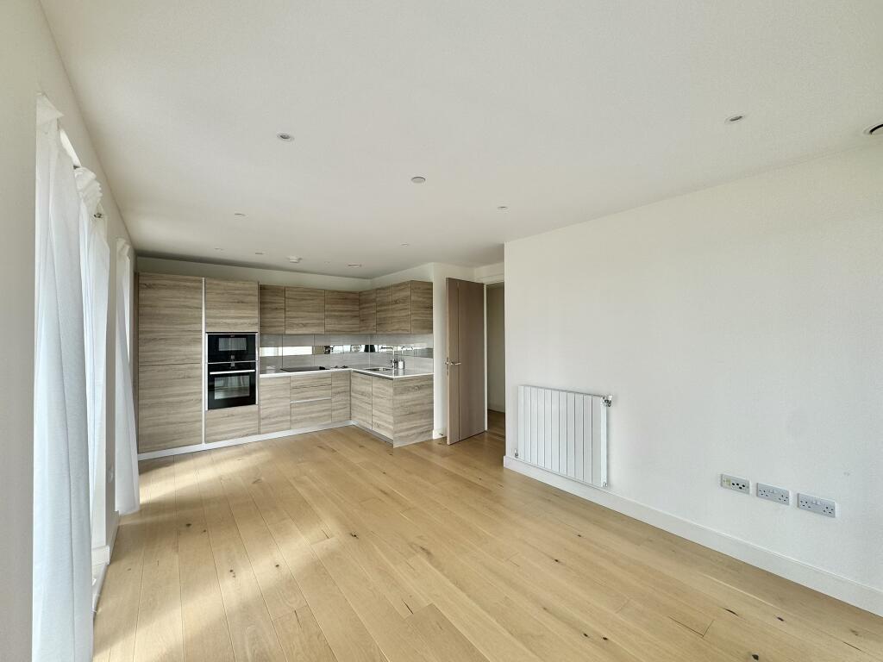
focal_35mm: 14
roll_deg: -0.2
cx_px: 442
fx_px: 357
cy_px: 331
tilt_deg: +1.2
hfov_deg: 102.1
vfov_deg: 85.7
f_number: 2.2
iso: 40
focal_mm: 2.22
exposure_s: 1/175
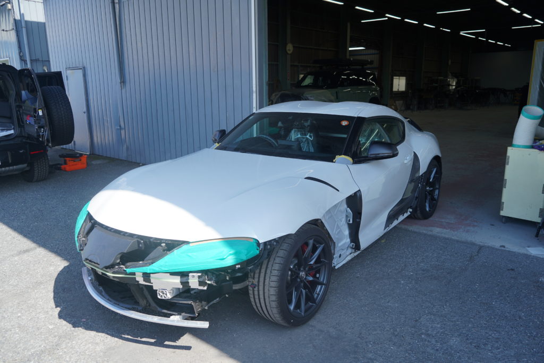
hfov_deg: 65.5
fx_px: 423
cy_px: 182
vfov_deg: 46.4
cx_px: 272
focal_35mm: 28
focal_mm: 28
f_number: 4.5
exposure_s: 1/80
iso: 100
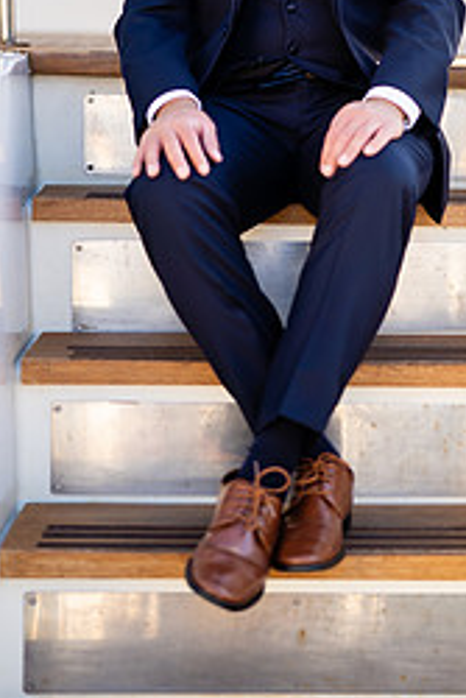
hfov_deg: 15.2
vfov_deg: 22.2
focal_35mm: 90
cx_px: 304
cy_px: 98
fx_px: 1745
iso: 160
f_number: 1.4
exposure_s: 1/1250
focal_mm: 50
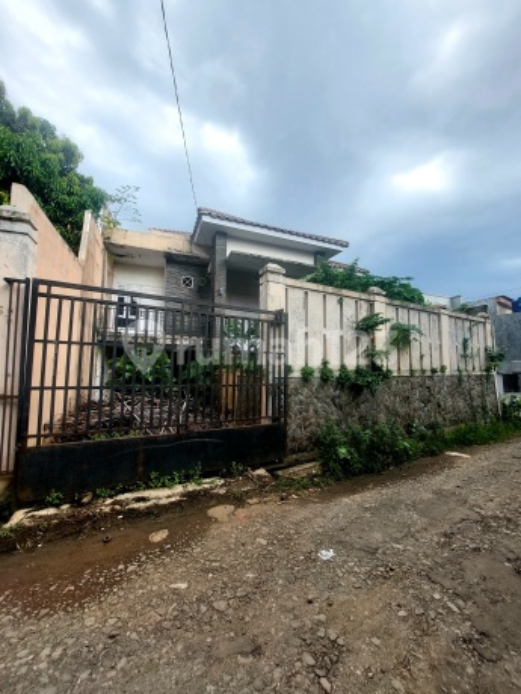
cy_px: 347
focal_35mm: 13
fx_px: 261
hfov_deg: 89.9
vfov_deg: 106.2
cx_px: 260
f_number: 2.2
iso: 50
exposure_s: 1/286
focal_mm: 1.74
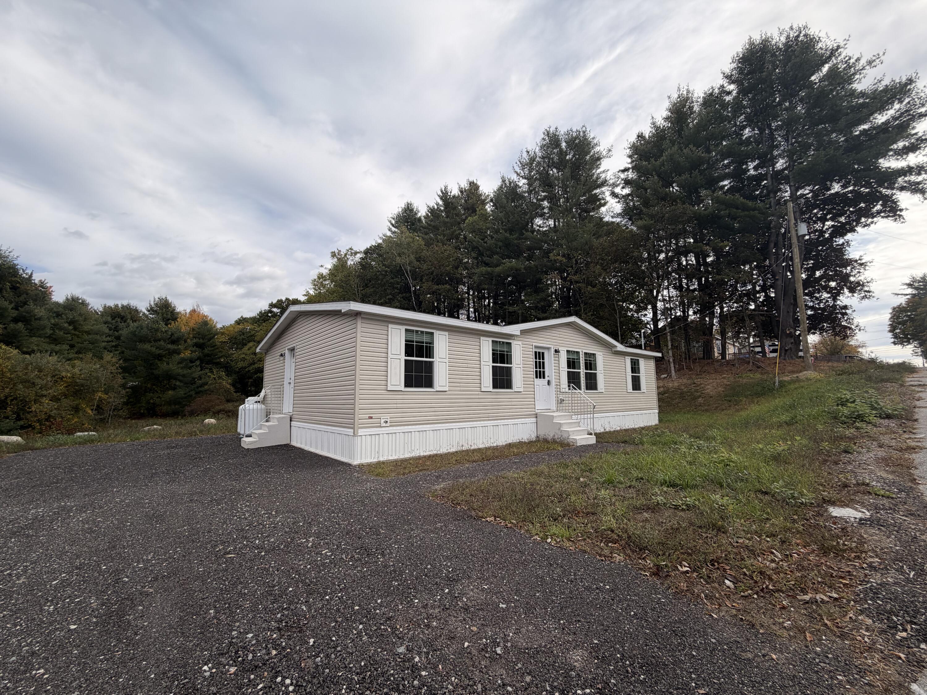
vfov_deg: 85.7
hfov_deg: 102.1
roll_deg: +1.1
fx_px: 375
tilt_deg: +7.3
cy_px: 348
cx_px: 464
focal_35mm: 14
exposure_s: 1/770
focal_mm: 2.22
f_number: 2.2
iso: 25
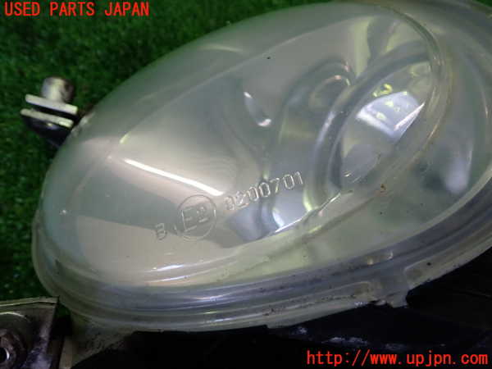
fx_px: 426
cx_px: 246
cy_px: 184
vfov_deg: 46.8
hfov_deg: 60.0
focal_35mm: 30
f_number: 2.3
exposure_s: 1/40
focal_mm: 5.4
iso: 200
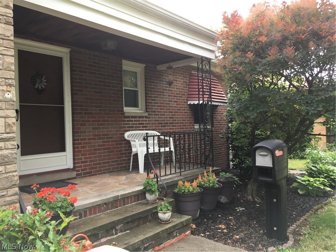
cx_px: 168
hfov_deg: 61.7
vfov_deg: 48.2
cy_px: 126
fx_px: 281
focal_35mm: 29
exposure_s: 1/120
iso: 40
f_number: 2.2
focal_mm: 4.15
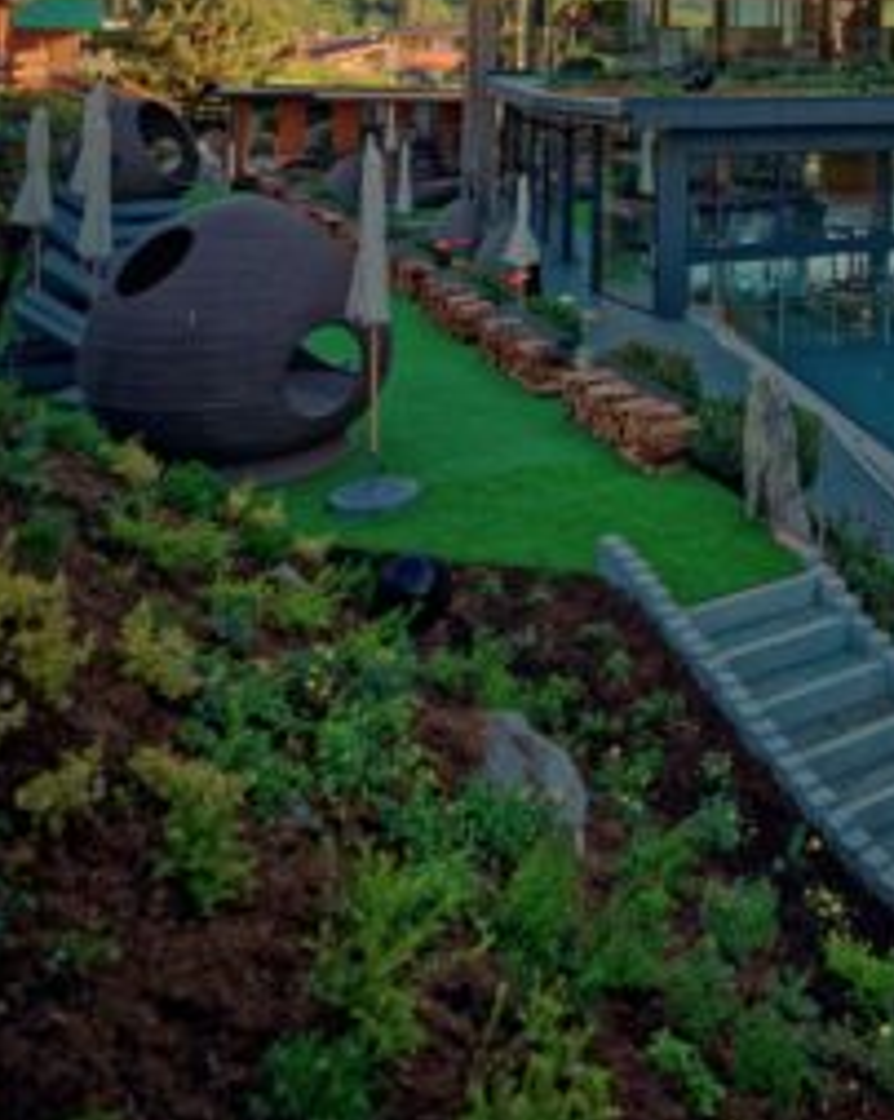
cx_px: 901
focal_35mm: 38
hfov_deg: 35.3
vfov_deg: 40.8
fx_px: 1258
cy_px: -44
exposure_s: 1/1250
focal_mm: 16
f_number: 2.8
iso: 250
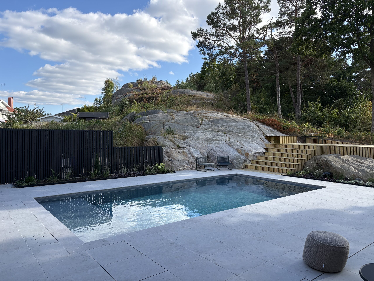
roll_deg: -0.2
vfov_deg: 53.1
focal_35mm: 26
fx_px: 281
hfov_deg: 67.3
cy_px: 140
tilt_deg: -0.7
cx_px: 187
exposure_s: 1/1667
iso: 50
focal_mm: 5.96
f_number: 1.6
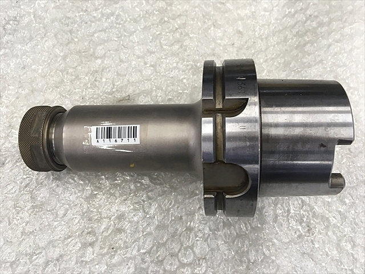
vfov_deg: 48.2
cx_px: 182
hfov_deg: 61.7
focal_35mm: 29
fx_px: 306
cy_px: 137
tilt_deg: -79.1
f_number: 2.2
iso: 50
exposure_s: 1/30
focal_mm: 4.15
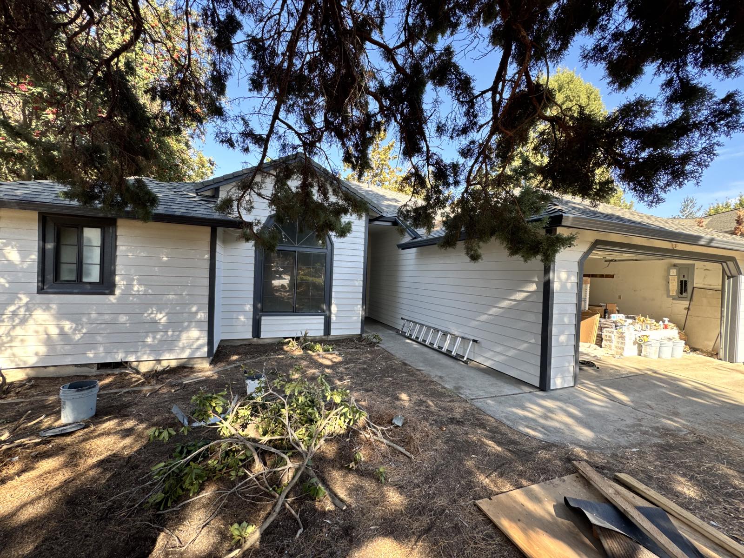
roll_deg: -2.7
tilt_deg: -0.5
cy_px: 279
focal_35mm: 14
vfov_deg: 85.7
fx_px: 301
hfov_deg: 102.1
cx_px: 372
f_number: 2.2
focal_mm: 2.22
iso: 40
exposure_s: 1/156
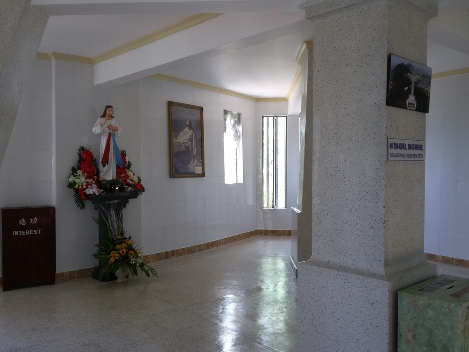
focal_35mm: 31
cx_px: 234
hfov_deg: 58.4
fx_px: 420
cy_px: 176
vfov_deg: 45.4
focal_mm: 3.3
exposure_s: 1/33
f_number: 2.2
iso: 50
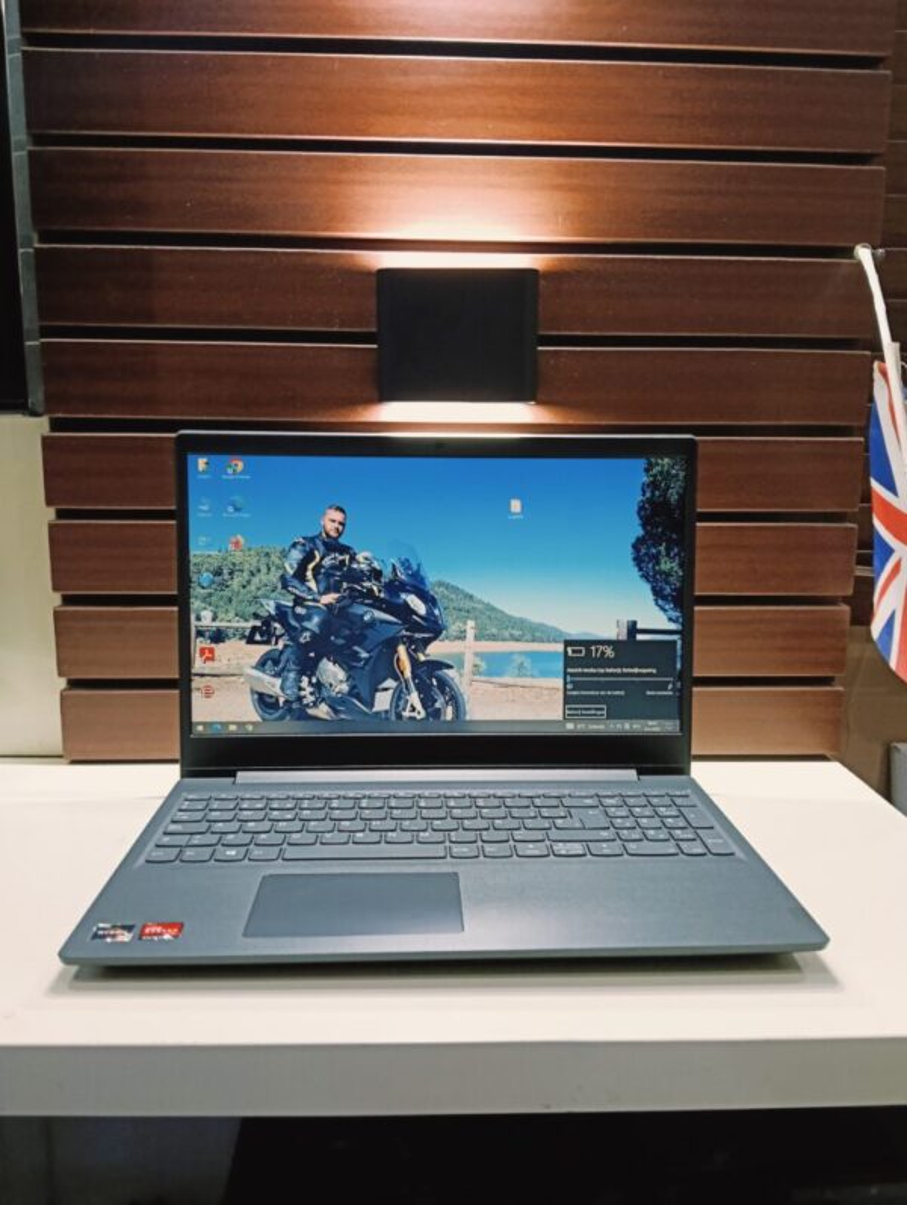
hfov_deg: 51.5
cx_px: 454
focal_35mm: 27
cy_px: 602
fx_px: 941
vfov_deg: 65.3
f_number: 1.8
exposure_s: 1/33.3
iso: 800
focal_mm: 3.98
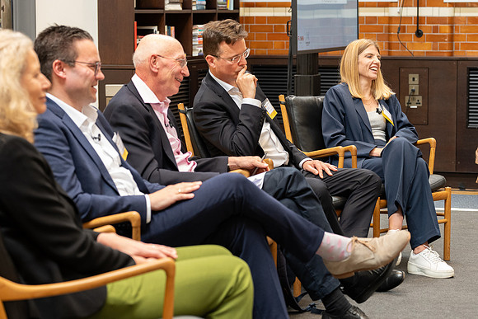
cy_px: 162
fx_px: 1447
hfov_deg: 18.8
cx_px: 259
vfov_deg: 12.6
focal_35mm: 109
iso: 2500
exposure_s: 1/160
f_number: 5
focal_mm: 100
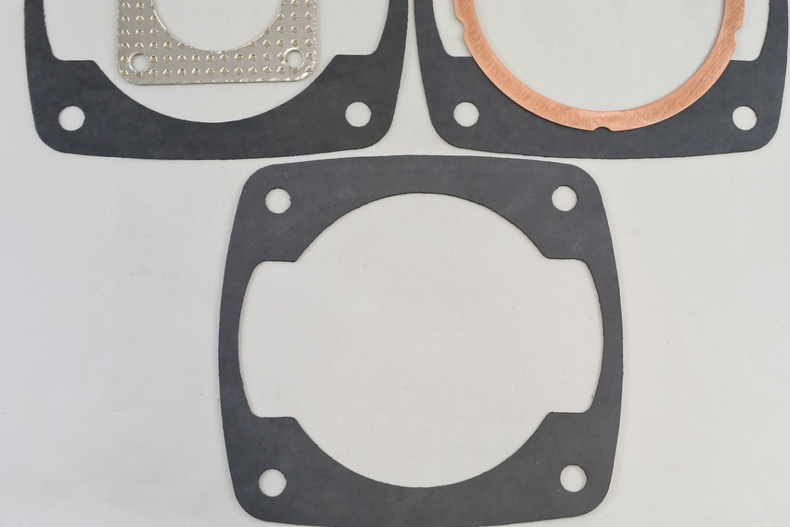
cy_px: 185
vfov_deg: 29.1
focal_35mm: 46
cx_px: 413
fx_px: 1009
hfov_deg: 42.7
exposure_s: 1/200
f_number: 3.8
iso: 400
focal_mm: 12.3
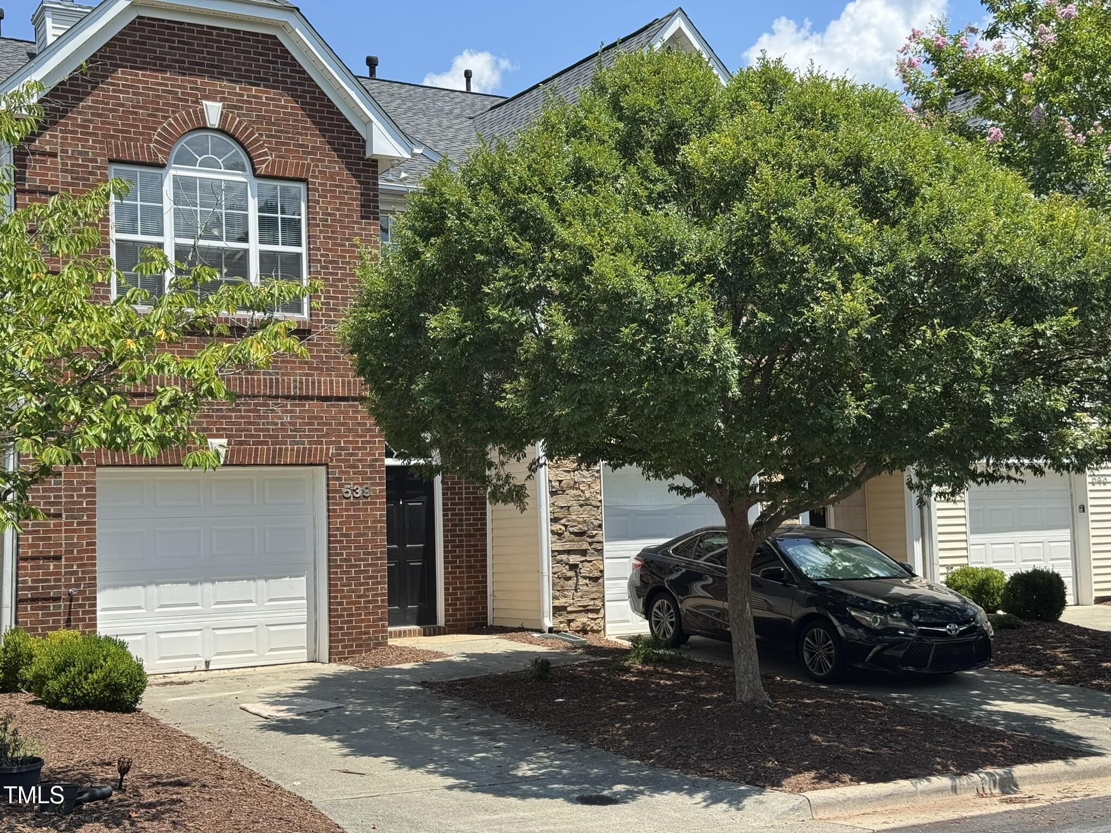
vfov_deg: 30.3
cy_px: 416
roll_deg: +1.3
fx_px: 1541
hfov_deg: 39.7
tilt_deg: +3.7
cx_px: 556
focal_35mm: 48
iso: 64
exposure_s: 1/2179
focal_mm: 6.76
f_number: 1.78
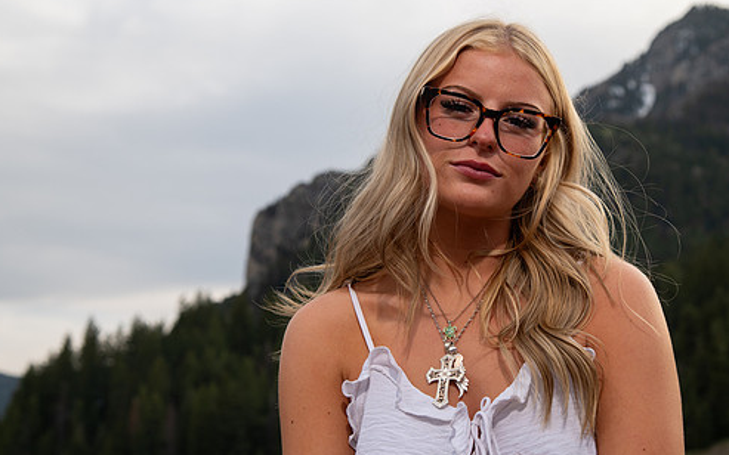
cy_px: 192
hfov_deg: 27.5
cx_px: 384
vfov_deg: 17.4
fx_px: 1490
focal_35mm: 75
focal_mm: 62
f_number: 6.3
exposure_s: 1/320
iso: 200
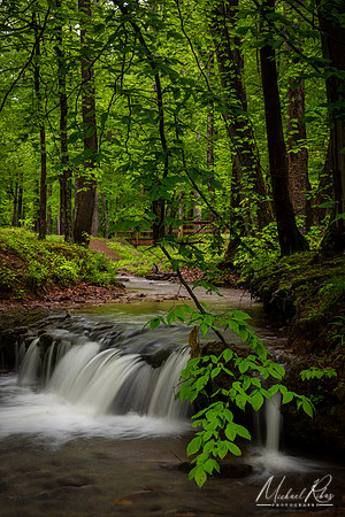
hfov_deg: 19.5
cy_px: 258
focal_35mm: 70
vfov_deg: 28.8
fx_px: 1006
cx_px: 172
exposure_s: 1/2
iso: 64
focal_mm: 70
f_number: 13
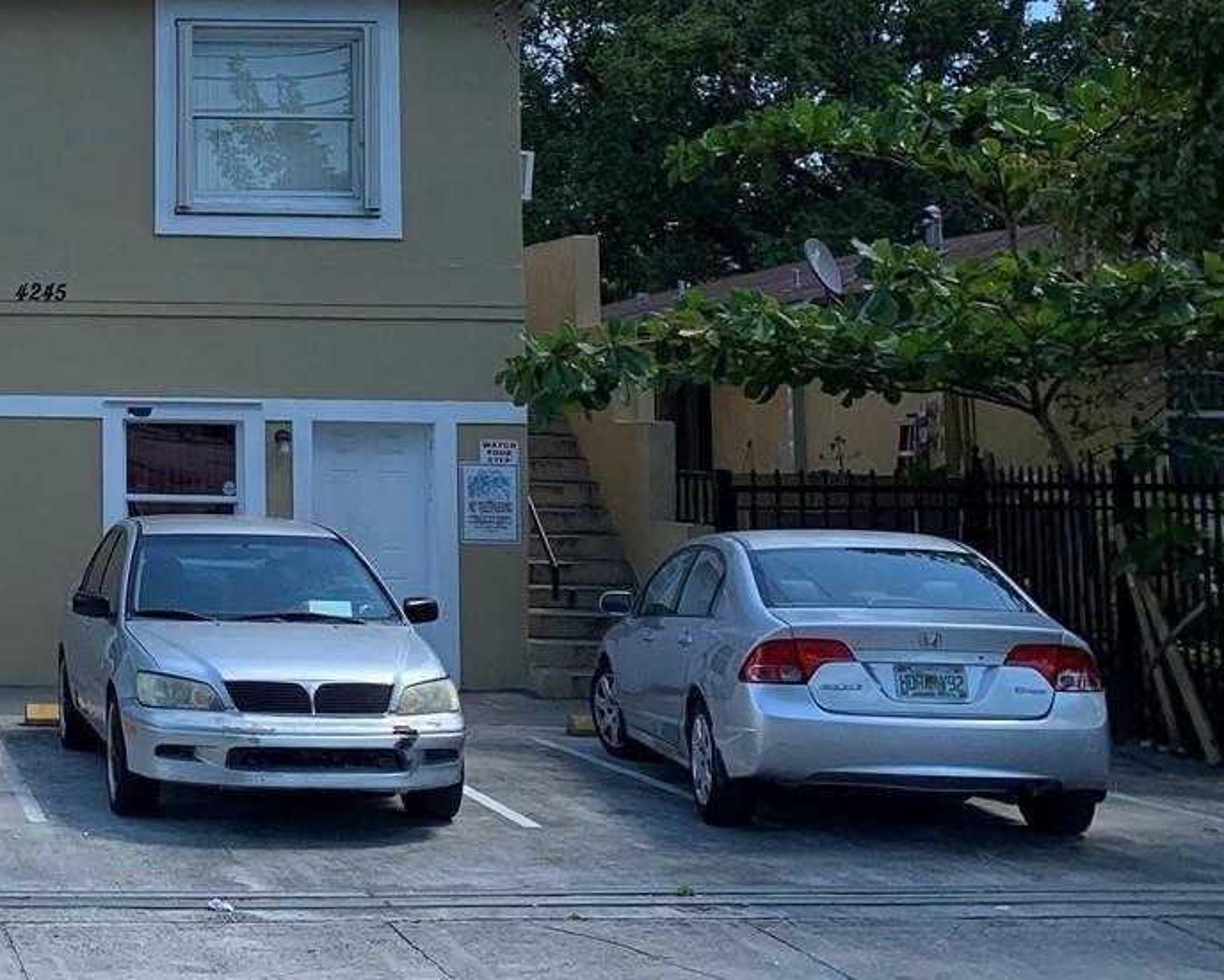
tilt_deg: +7.2
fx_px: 2138
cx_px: -91
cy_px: 199
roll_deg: -0.8
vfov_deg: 25.4
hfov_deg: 29.2
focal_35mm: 59
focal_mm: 4.25
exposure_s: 1/1585
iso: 25
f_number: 1.8
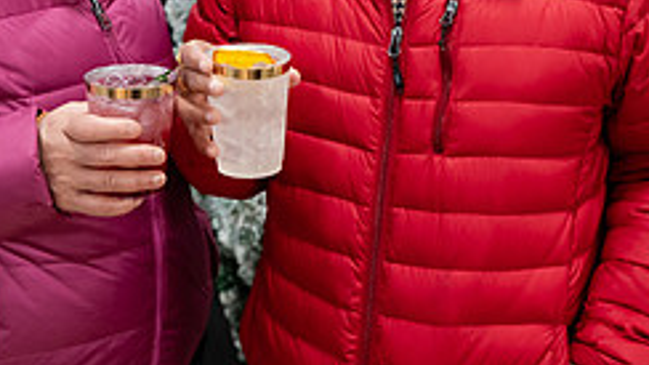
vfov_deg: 13.9
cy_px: -28
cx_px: 229
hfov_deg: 24.9
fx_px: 1462
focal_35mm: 85
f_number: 3.2
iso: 1000
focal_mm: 33.5
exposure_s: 1/125
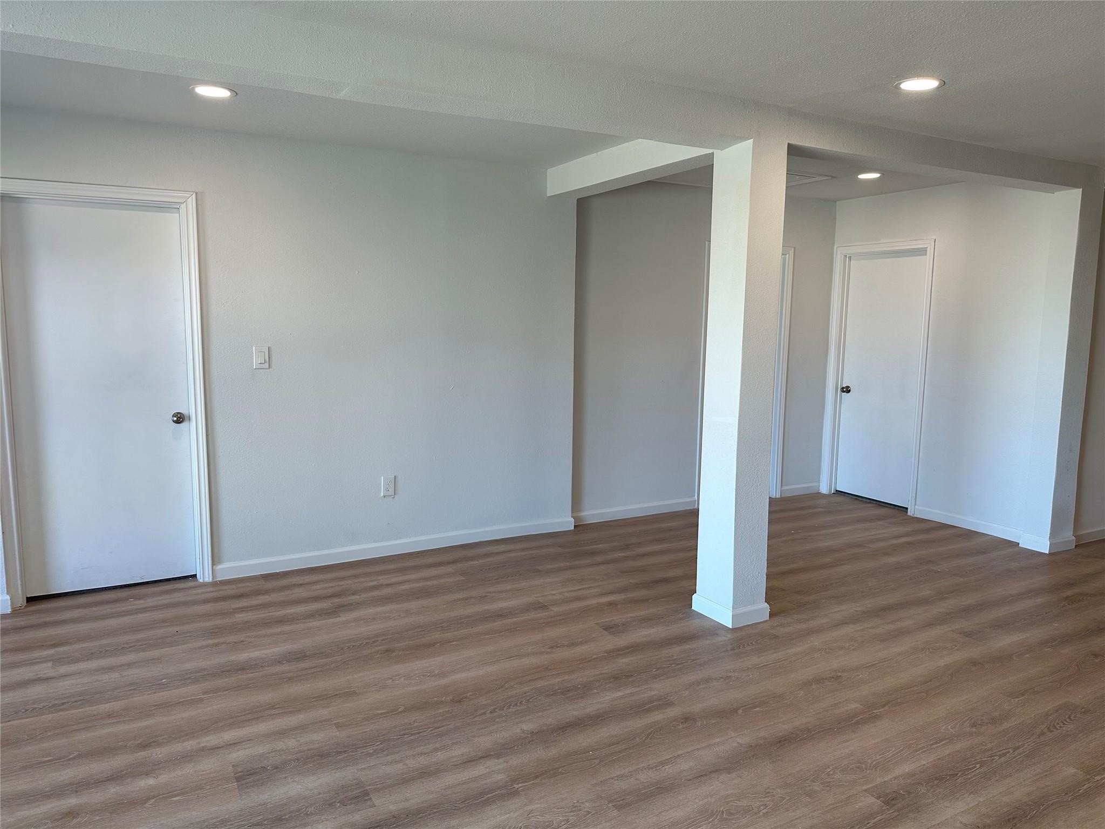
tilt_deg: -7.3
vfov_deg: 56.8
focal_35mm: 24
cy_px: 414
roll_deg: -1.0
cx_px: 552
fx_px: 766
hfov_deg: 71.6
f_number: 1.78
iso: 100
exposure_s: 1/154
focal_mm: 6.86
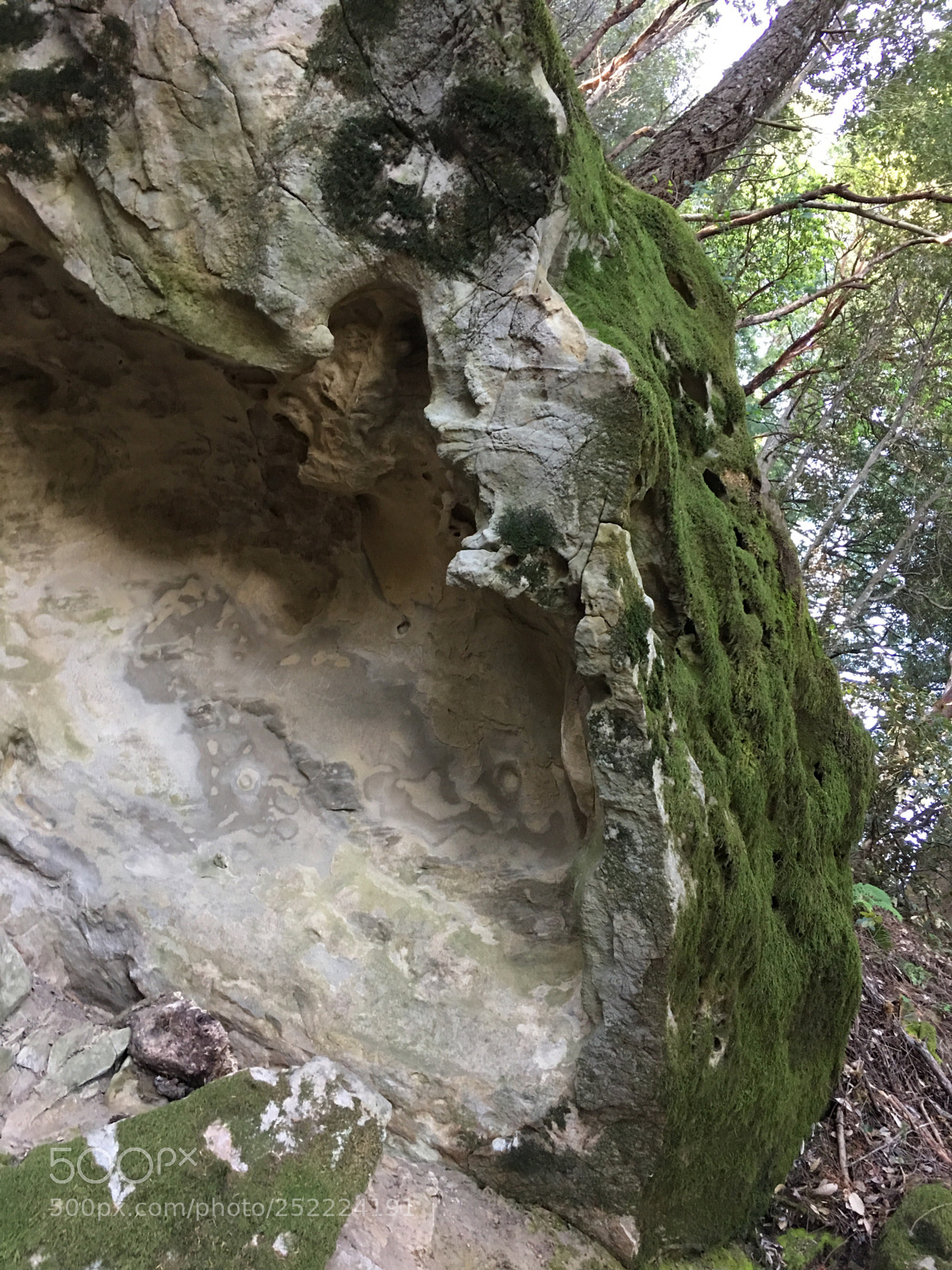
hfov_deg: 48.2
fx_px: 1063
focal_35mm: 29
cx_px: 476
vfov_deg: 61.7
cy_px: 635
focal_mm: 4.15
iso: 80
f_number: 2.2
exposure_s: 1/15
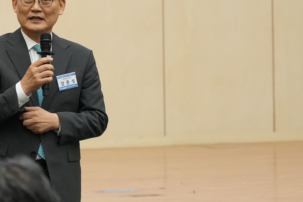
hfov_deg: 8.9
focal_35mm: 230
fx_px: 1936
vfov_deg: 6.0
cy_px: 38
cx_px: 12
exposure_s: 1/800
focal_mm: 75
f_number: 2.8
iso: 3200
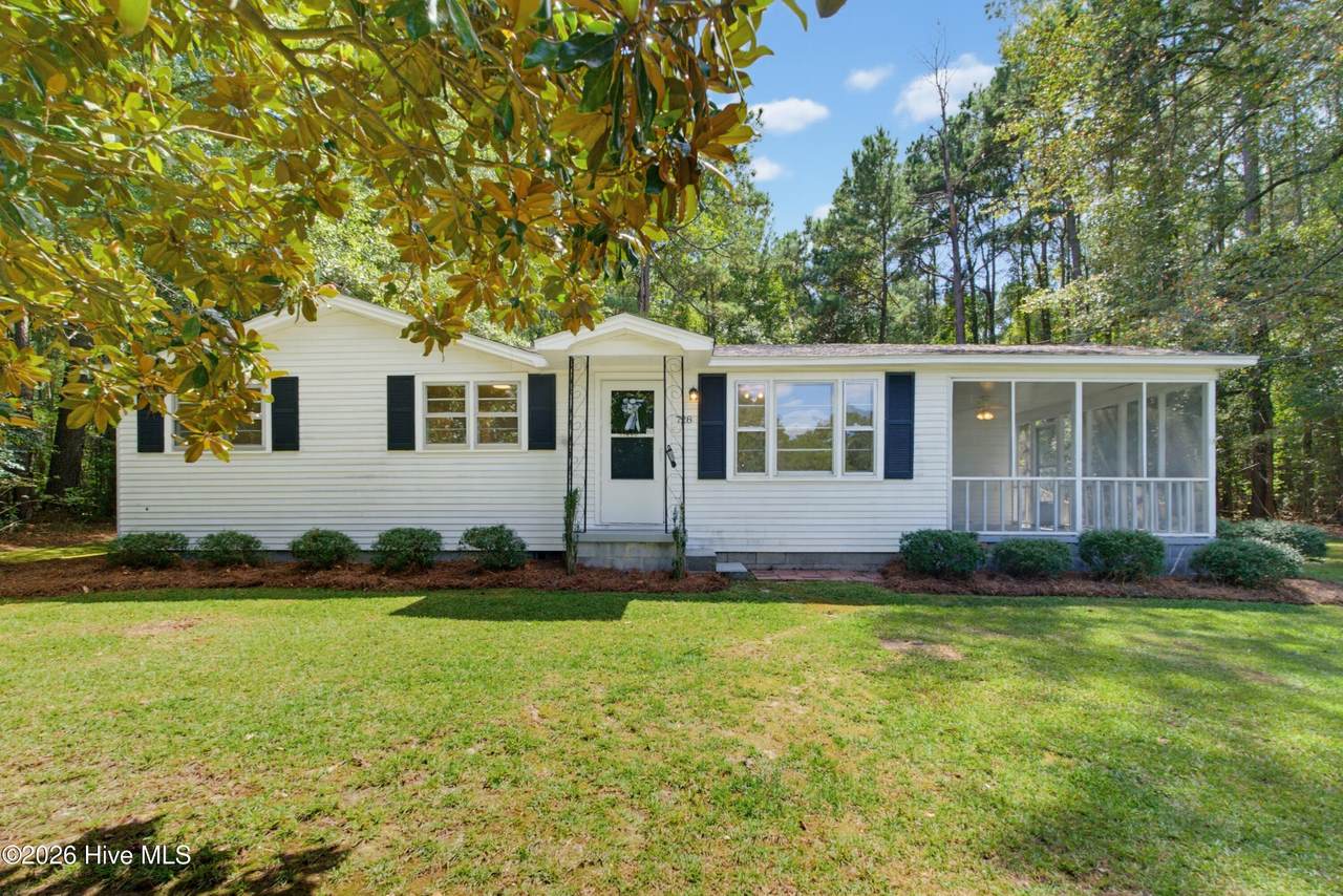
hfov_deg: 96.7
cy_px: 448
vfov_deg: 73.8
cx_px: 672
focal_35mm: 16
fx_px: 597
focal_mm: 16
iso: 500
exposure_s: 1/60
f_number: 11
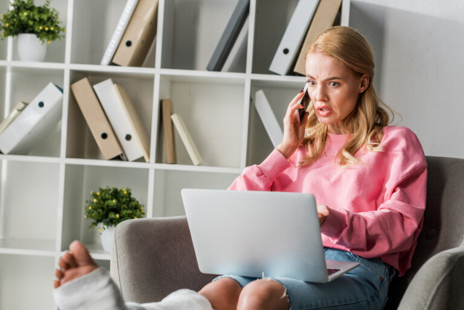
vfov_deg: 20.3
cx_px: 237
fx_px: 864
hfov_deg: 30.1
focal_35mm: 67
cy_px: 193
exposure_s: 1/200
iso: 400
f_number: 3.5
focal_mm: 50
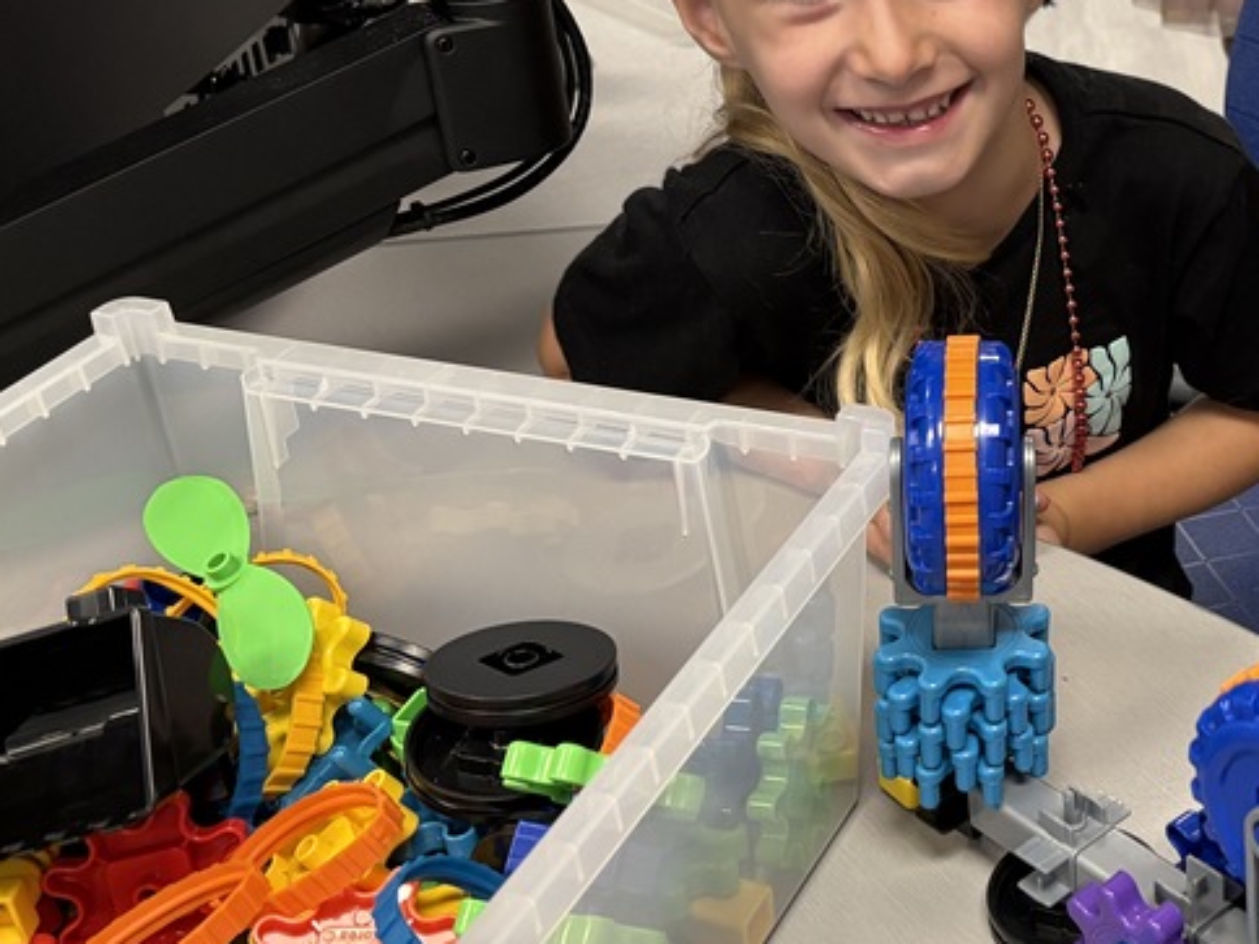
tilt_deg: -29.3
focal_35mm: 55
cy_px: 320
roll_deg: -0.5
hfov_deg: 32.0
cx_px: 1280
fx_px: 2000
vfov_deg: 26.4
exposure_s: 1/60
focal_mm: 5.96
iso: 200
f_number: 1.6
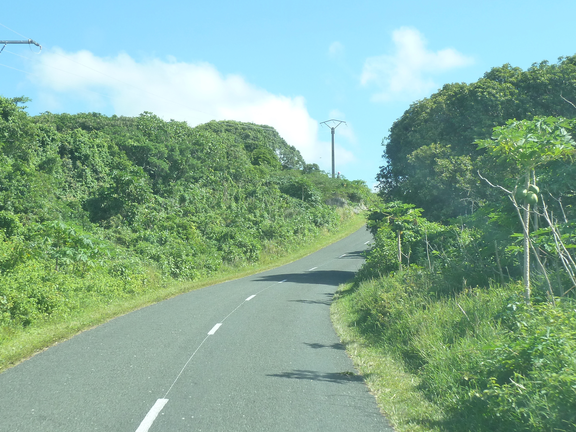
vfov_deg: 21.0
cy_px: 231
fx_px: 1165
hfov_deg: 27.8
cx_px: 250
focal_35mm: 70
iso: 160
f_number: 4
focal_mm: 7.9
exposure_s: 1/250
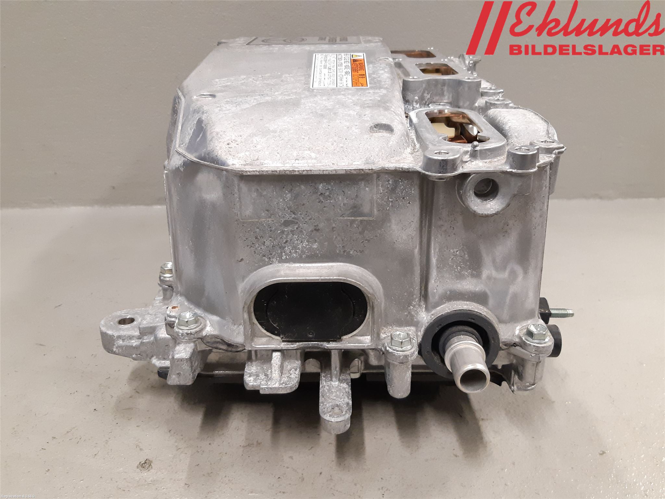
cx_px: 332
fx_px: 499
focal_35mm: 26
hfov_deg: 67.3
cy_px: 250
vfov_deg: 53.1
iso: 200
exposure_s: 1/50
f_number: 1.7
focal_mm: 3.93
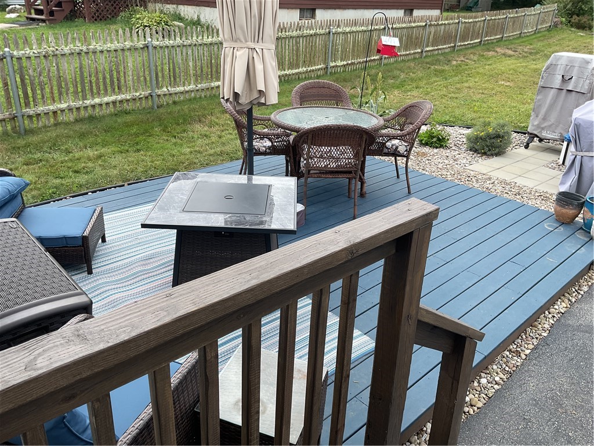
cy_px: 223
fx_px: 498
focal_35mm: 29
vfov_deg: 48.2
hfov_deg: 61.7
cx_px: 297
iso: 16
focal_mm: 3
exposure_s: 1/469
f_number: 1.8
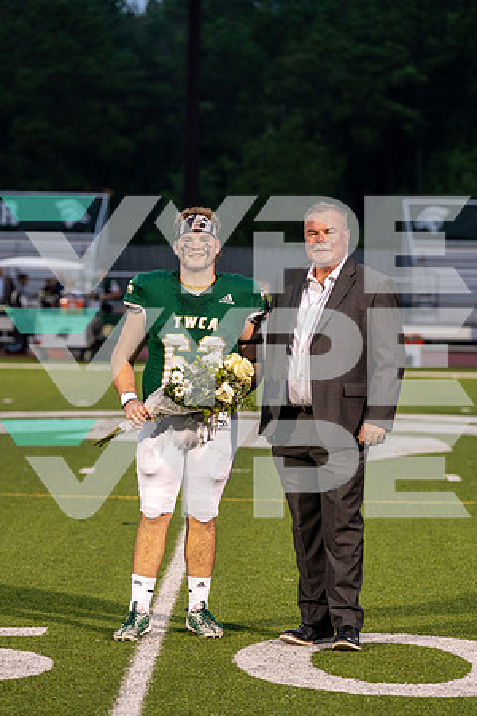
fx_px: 2862
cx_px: 238
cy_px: 358
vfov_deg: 14.3
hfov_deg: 9.5
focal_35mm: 144
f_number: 4.5
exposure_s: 1/125
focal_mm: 144
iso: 800
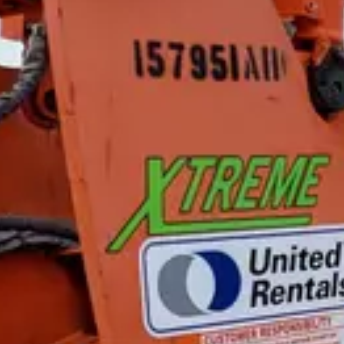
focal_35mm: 129
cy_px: 382
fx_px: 1450
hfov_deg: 12.3
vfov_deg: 13.3
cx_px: 641
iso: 40
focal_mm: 5.4
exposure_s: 1/1941
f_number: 1.8
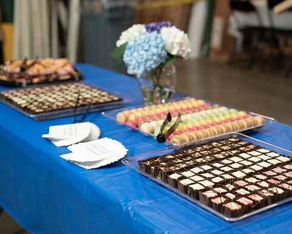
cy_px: 117
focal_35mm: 64
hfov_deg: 29.6
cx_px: 156
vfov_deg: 23.9
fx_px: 553
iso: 800
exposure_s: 1/200
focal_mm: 55
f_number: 2.8
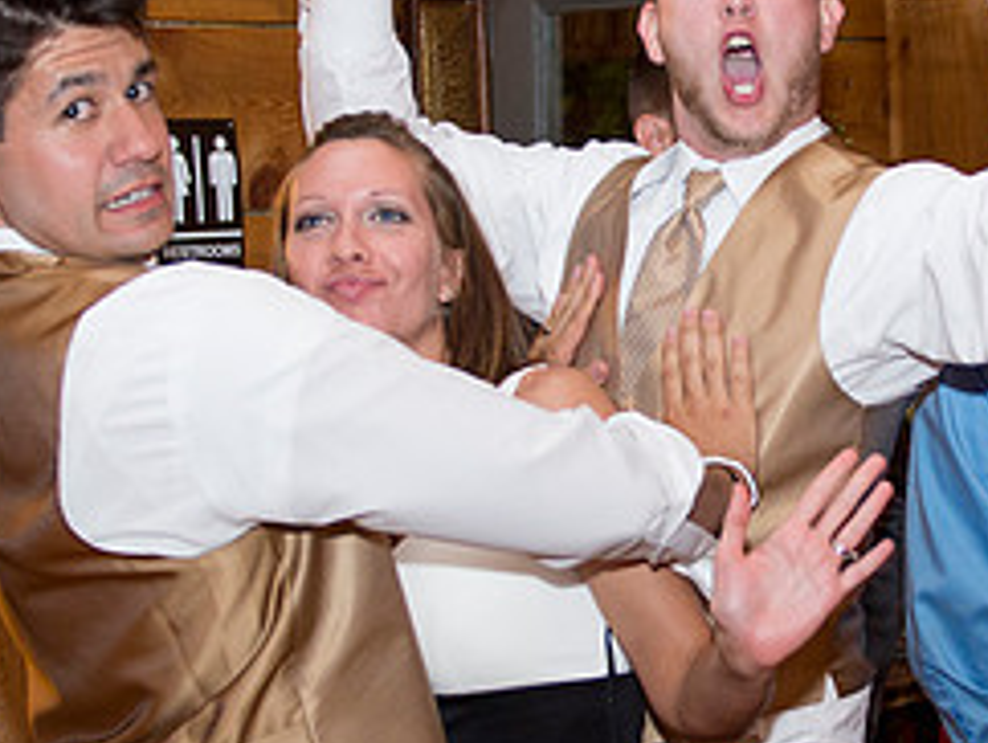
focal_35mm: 105
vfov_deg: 14.1
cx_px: 879
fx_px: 3000
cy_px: 363
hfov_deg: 18.4
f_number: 2.8
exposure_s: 1/60
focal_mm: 29
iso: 640
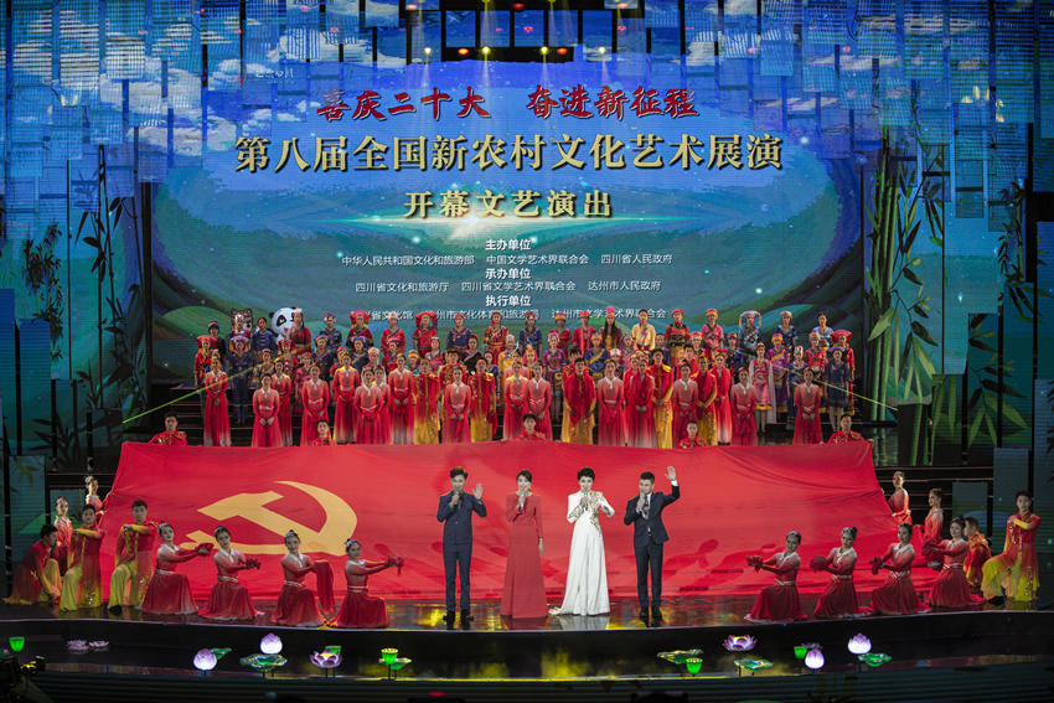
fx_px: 2284
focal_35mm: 78
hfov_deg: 26.0
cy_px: 352
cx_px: 527
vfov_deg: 17.5
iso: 1000
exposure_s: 1/640
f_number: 2.8
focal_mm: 78
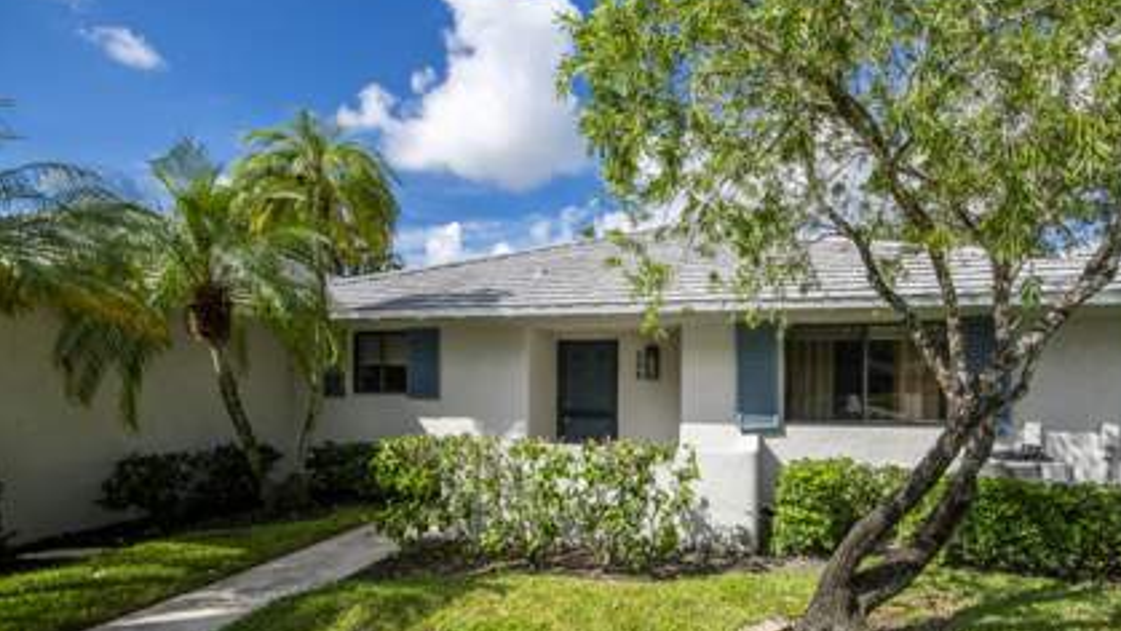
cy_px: 393
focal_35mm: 18
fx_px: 535
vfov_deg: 60.3
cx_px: 594
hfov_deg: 92.5
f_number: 8
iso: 100
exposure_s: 1/400
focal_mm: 10
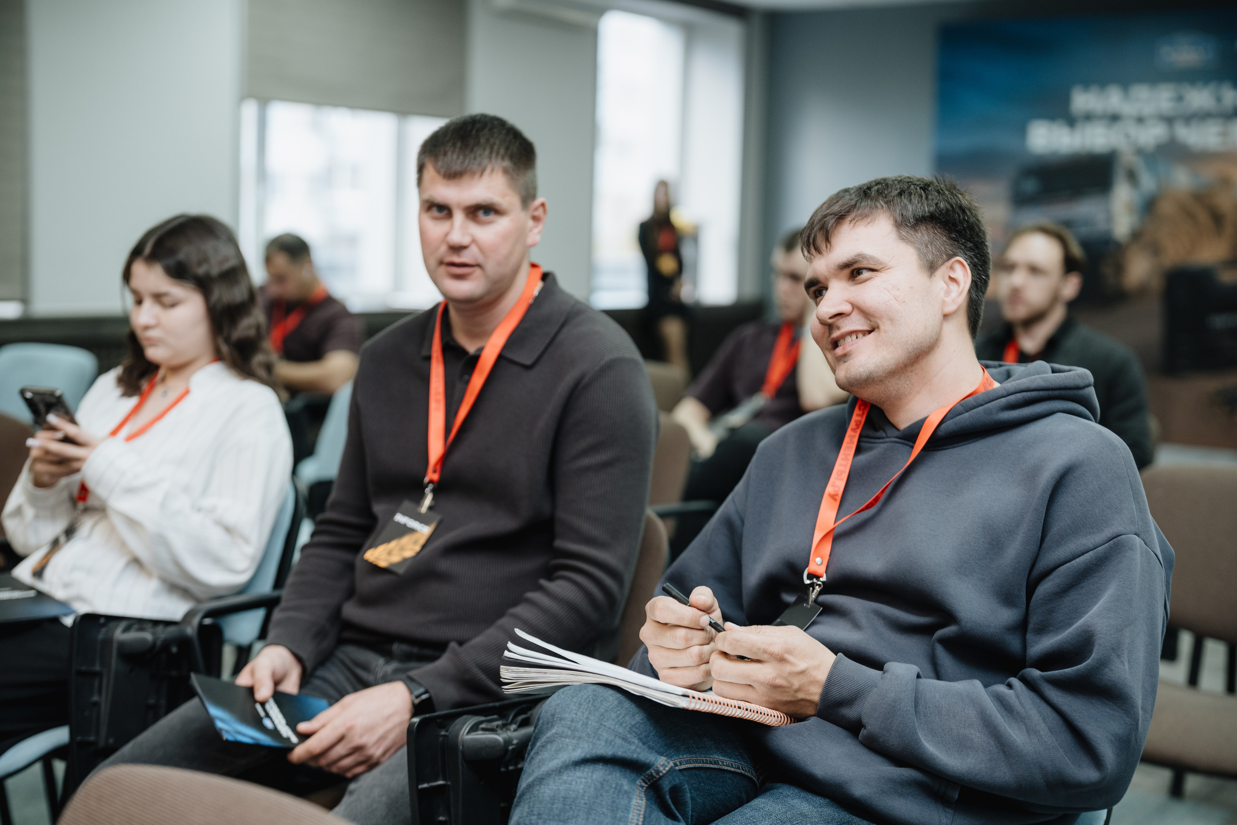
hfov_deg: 39.6
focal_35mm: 50
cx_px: 618
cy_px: 412
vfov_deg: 27.0
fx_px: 1718
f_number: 2
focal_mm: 50
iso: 640
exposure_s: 1/125
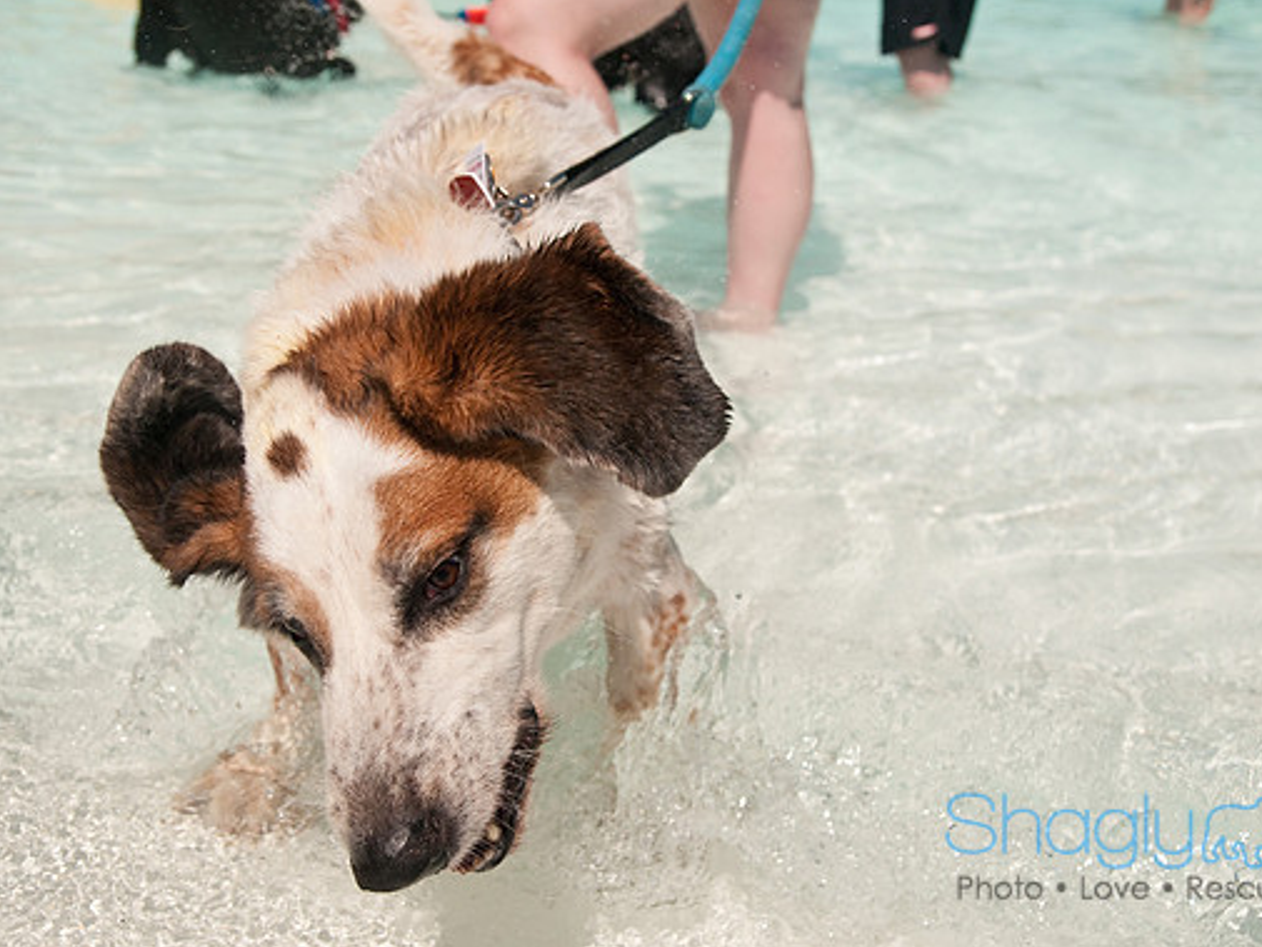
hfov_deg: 43.8
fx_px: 1568
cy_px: 471
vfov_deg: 33.6
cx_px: 620
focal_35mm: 43
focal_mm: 26
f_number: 4
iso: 400
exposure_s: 1/8000
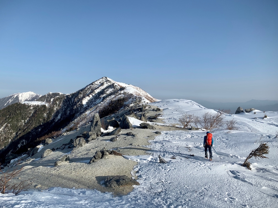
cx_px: 139
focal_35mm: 26
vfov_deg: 53.1
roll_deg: -2.0
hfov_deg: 67.3
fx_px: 209
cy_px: 104
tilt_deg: -0.1
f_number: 1.8
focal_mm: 4.25
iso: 25
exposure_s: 1/2755
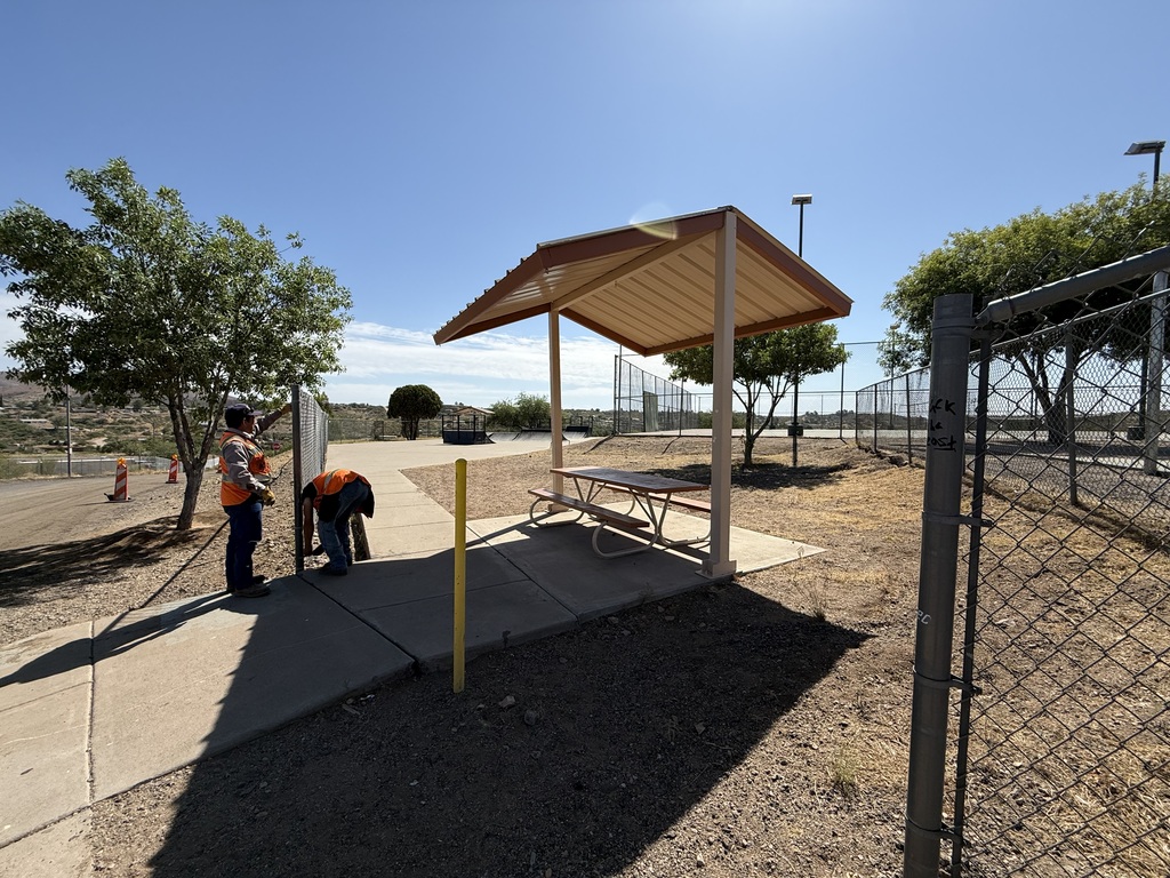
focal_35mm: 14
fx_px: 473
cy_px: 439
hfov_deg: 102.1
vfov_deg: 85.7
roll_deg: +0.1
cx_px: 585
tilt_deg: -1.2
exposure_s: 1/3289
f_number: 2.2
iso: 50
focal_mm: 2.22
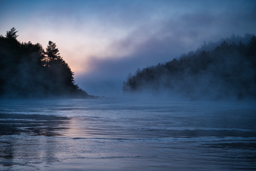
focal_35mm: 62
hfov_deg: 32.4
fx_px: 441
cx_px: 128
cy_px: 86
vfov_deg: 21.9
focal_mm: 62
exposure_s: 1/4
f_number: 2.8
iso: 100
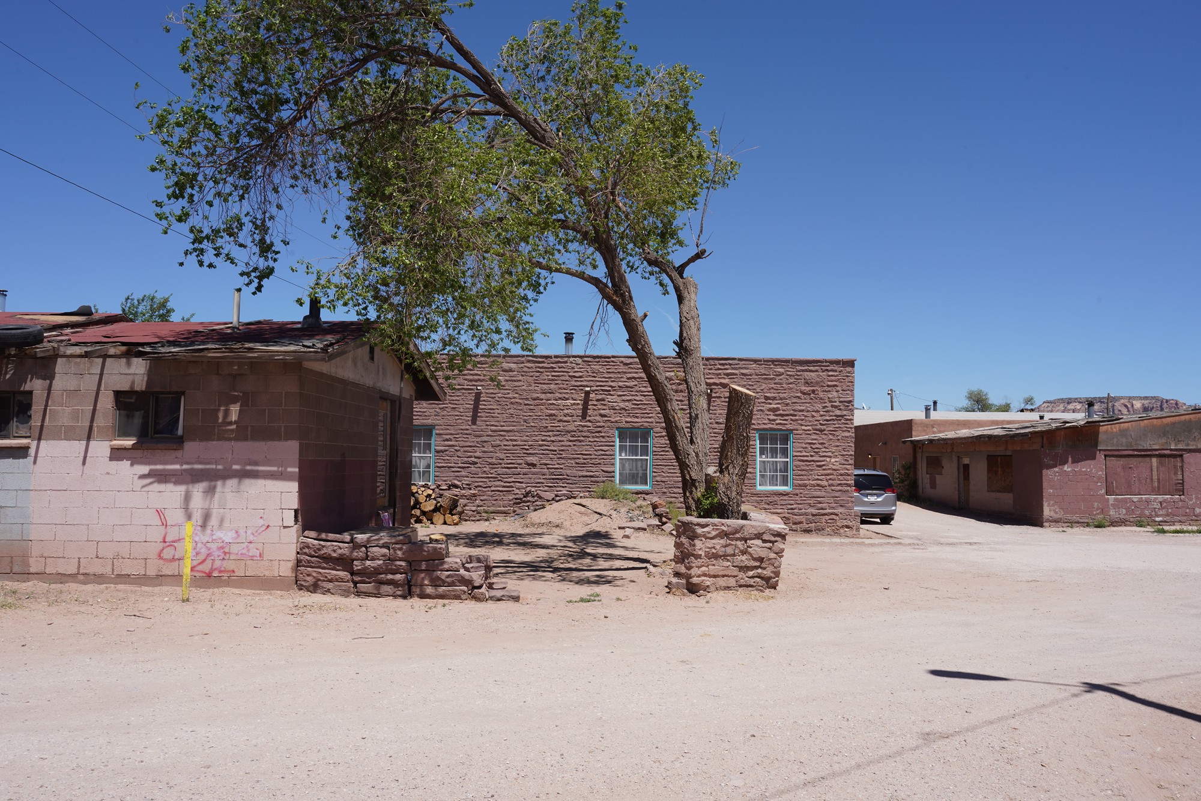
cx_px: 600
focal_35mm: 29
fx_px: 968
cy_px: 400
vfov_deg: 45.0
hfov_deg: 63.7
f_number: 18
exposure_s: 1/80
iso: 100
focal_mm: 29
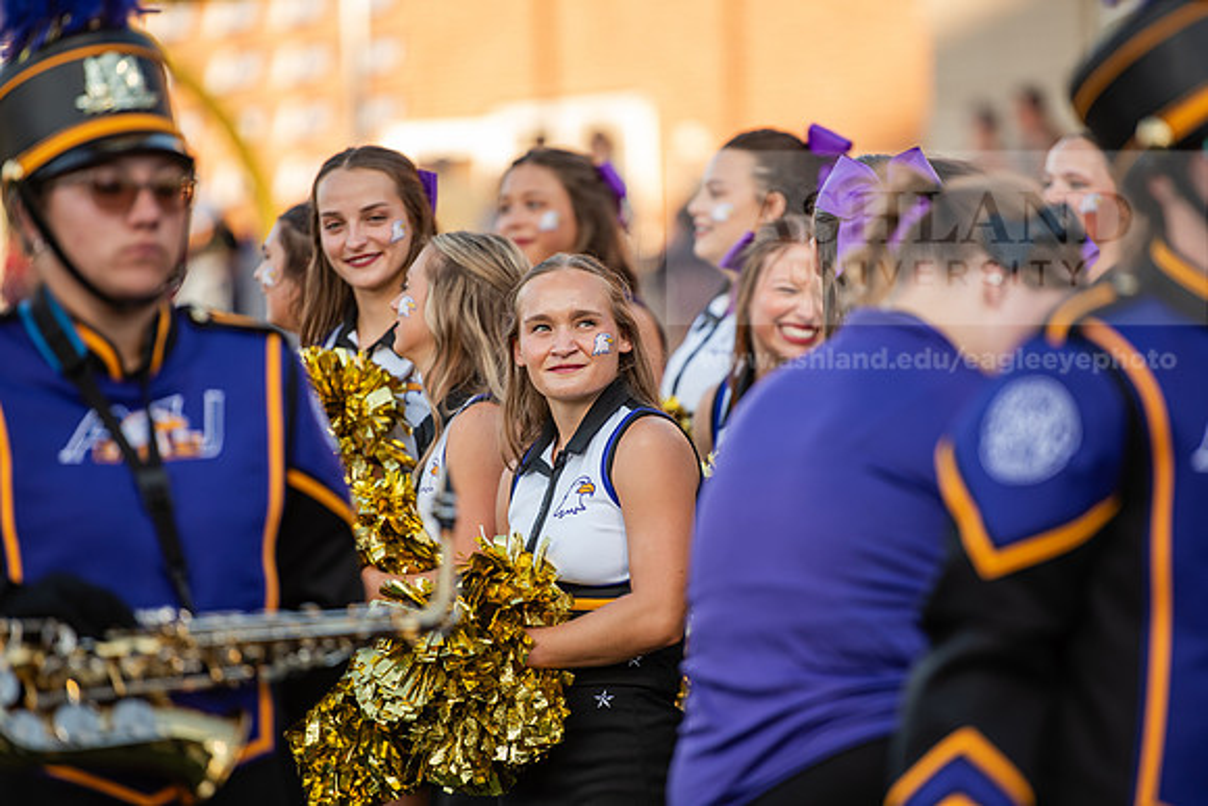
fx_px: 6712
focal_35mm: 200
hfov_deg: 10.3
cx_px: 604
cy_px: 403
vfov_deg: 6.9
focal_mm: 200
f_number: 3.2
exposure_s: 1/500
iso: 250
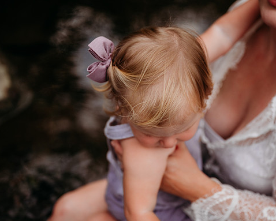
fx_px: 539
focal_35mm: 66
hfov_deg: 28.7
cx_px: 156
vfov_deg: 23.2
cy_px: 110
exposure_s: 1/1600
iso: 500
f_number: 3.2
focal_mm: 58
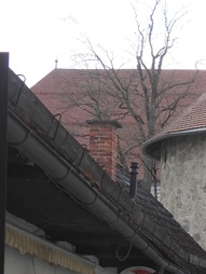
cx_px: 291
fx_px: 1172
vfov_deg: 13.2
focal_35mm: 148
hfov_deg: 9.8
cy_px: 262
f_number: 3.2
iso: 100
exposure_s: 1/640
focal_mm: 8.4
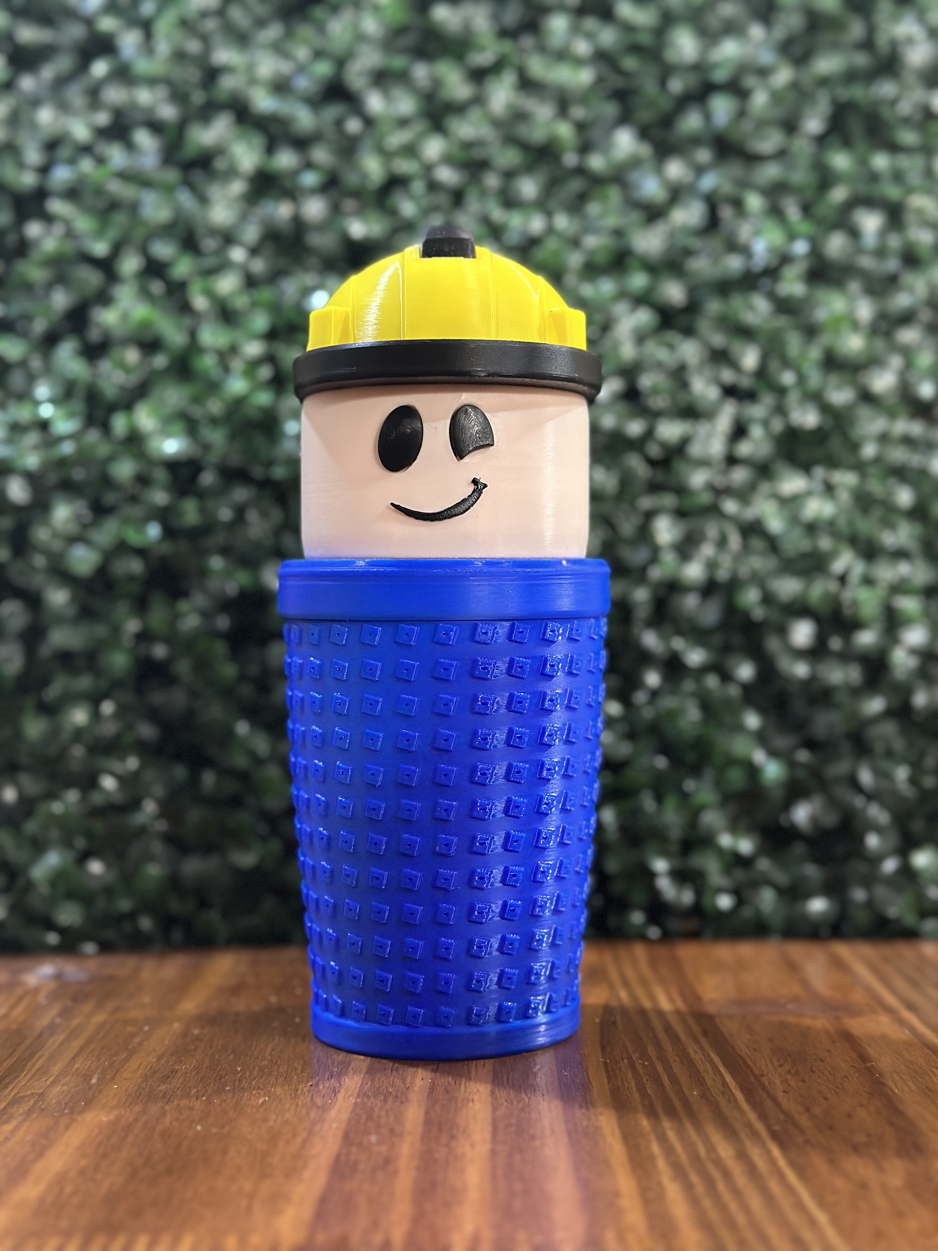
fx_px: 1734
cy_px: 626
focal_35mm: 48
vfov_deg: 39.7
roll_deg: +0.1
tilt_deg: -0.1
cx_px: 469
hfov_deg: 30.3
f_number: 1.78
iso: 500
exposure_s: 1/33
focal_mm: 6.86
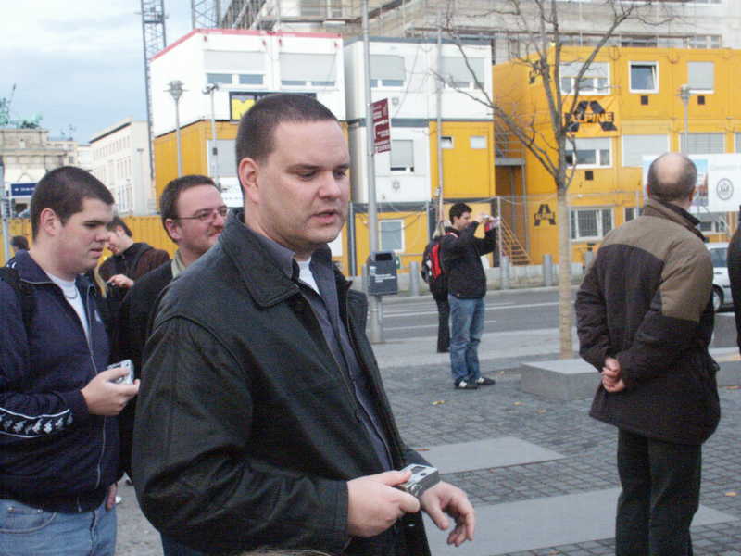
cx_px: 370
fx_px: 942
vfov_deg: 32.9
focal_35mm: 44
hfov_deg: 42.9
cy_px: 278
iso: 800
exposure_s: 1/250
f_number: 8
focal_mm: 11.3
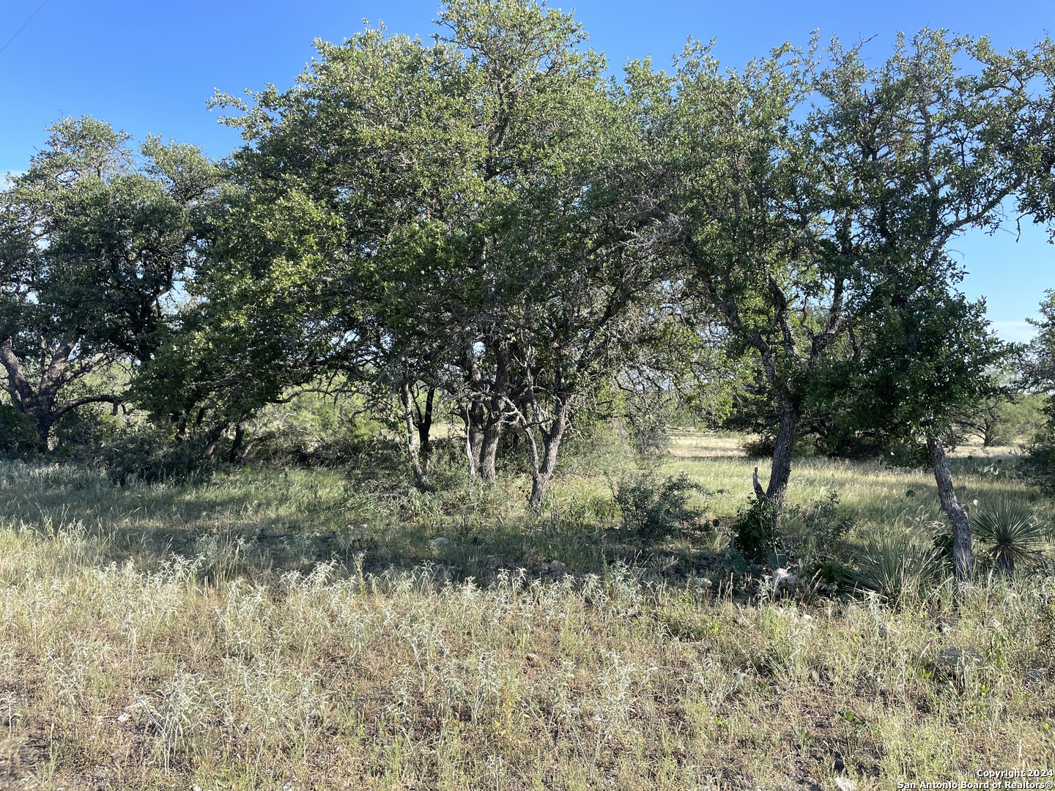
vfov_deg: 53.1
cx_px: 528
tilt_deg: +0.0
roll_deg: -0.1
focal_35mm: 26
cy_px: 396
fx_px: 792
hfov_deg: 67.3
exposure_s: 1/1062
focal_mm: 4.2
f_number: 1.6
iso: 32
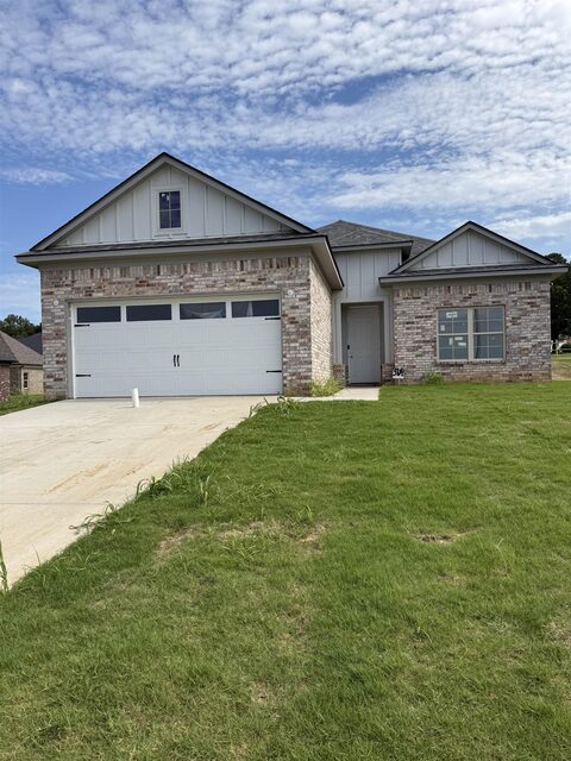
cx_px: 286
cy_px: 380
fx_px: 528
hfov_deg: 56.8
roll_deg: +0.7
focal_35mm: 24
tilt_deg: +0.7
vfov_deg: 71.6
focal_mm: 6.76
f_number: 1.78
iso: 80
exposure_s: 1/5319
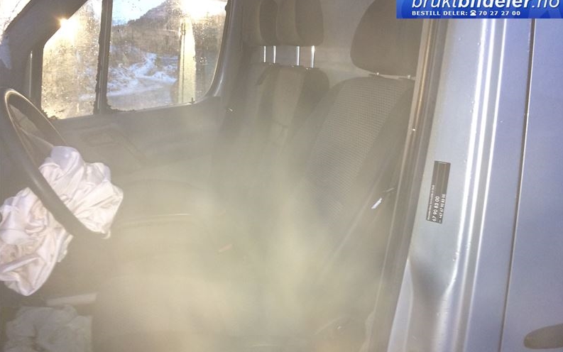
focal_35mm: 31
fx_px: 476
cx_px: 283
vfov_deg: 40.6
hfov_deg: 61.2
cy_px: 190
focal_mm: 4.15
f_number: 2.2
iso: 200
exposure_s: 1/30
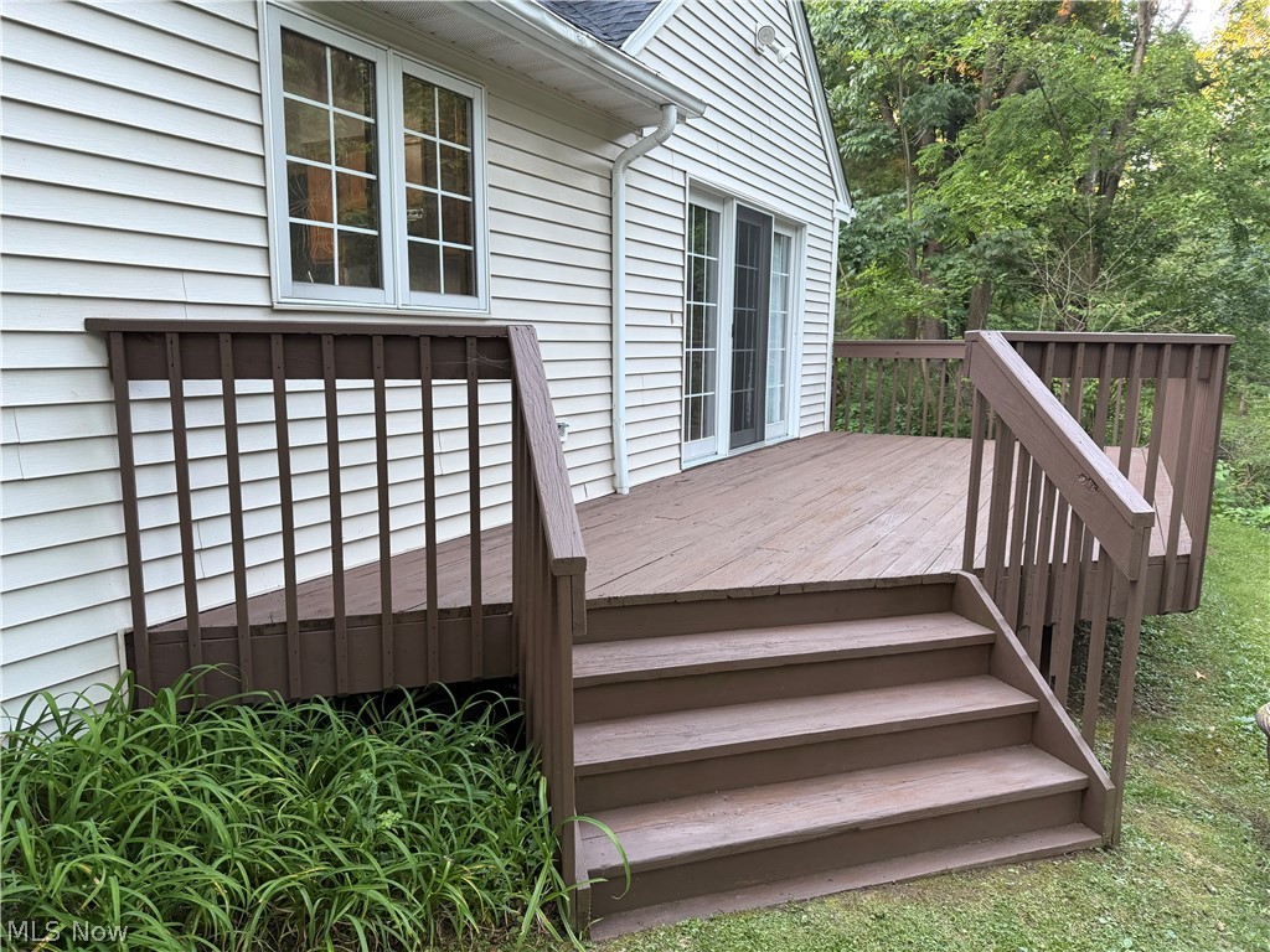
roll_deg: -0.1
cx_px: 635
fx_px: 881
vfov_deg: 56.8
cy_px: 476
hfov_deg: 71.6
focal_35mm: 24
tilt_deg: -8.9
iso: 200
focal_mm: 6.76
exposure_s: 1/64
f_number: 1.78
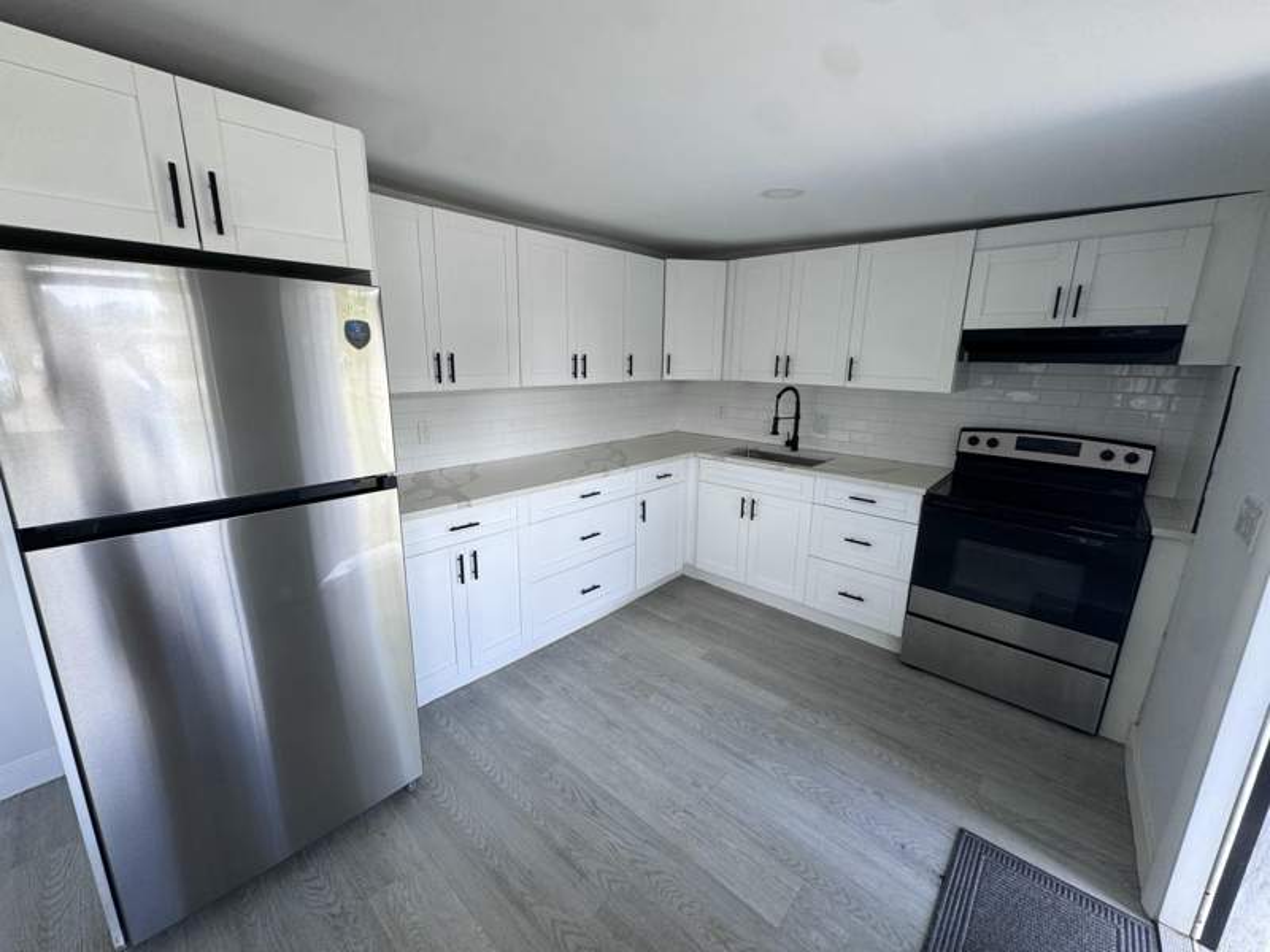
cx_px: 635
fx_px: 514
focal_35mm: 14
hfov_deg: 102.1
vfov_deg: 85.7
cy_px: 476
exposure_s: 1/99
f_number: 2.2
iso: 64
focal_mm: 2.22
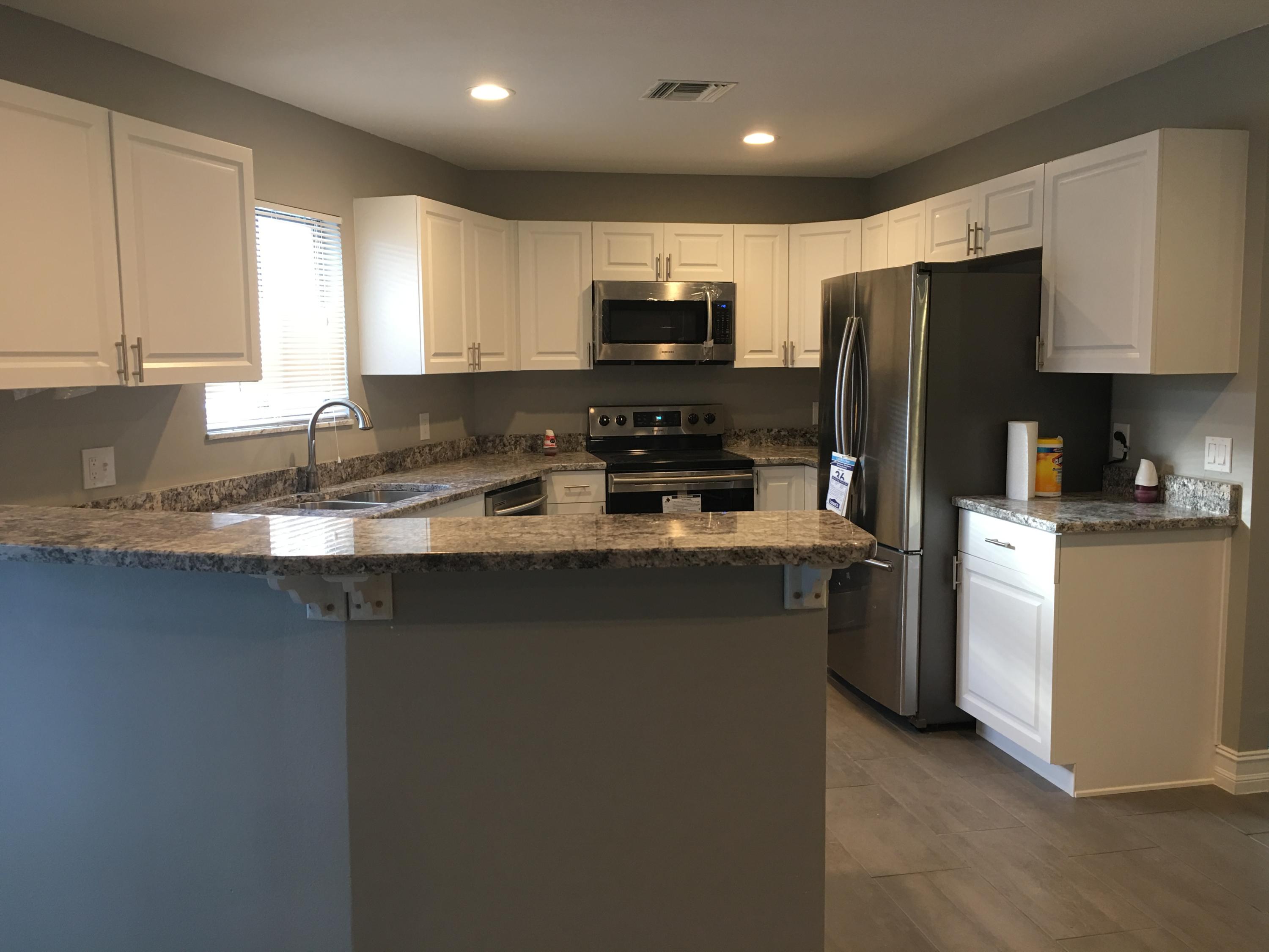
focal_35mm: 29
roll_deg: +0.7
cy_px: 476
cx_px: 634
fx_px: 1063
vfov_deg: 48.2
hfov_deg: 61.7
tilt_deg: -6.2
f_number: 2.2
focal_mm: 4.15
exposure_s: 1/15
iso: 32
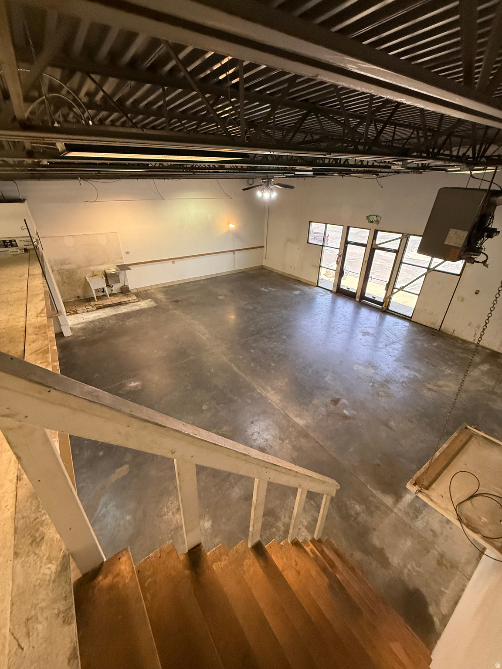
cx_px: 251
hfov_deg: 85.7
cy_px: 334
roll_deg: +0.4
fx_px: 271
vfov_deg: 102.1
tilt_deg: -28.4
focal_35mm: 14
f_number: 2.2
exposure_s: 1/120
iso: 500
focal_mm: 2.22
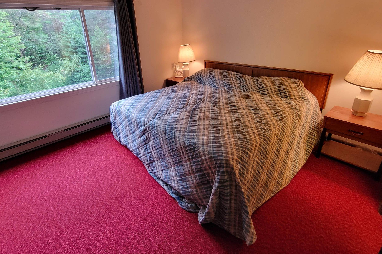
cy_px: 104
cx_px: 179
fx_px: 180
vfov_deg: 69.9
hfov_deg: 93.1
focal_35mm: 17
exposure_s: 1/60
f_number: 2.2
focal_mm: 2.2
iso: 200
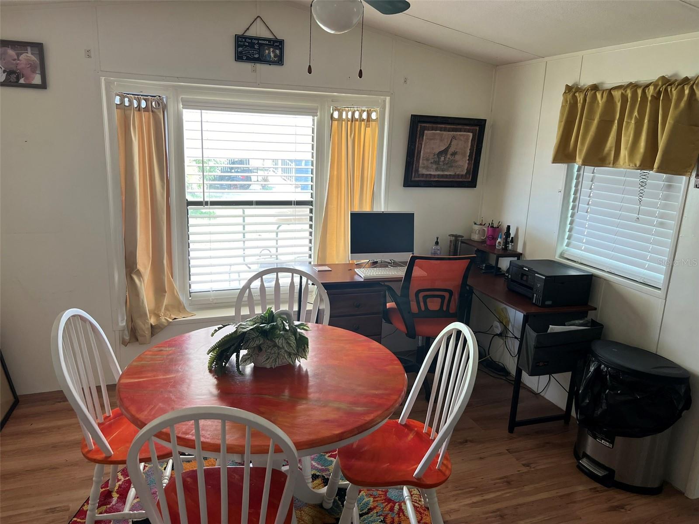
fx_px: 525
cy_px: 262
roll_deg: -2.0
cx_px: 350
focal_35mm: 26
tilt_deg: -14.6
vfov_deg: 53.1
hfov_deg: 67.3
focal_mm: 5.7
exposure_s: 1/114
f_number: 1.5
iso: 125
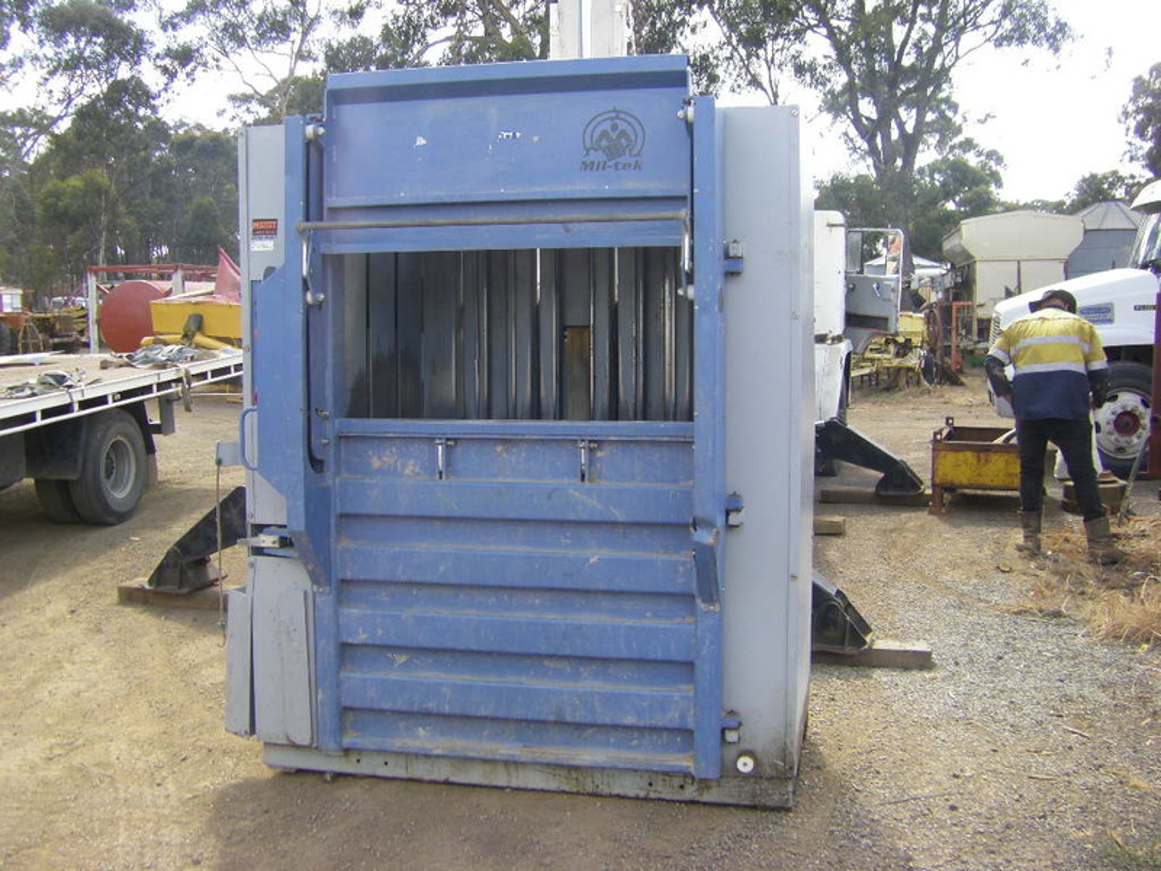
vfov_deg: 37.7
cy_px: 436
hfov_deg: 49.0
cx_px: 580
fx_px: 1274
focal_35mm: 38
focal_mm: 6.3
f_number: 3.5
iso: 64
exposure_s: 1/125
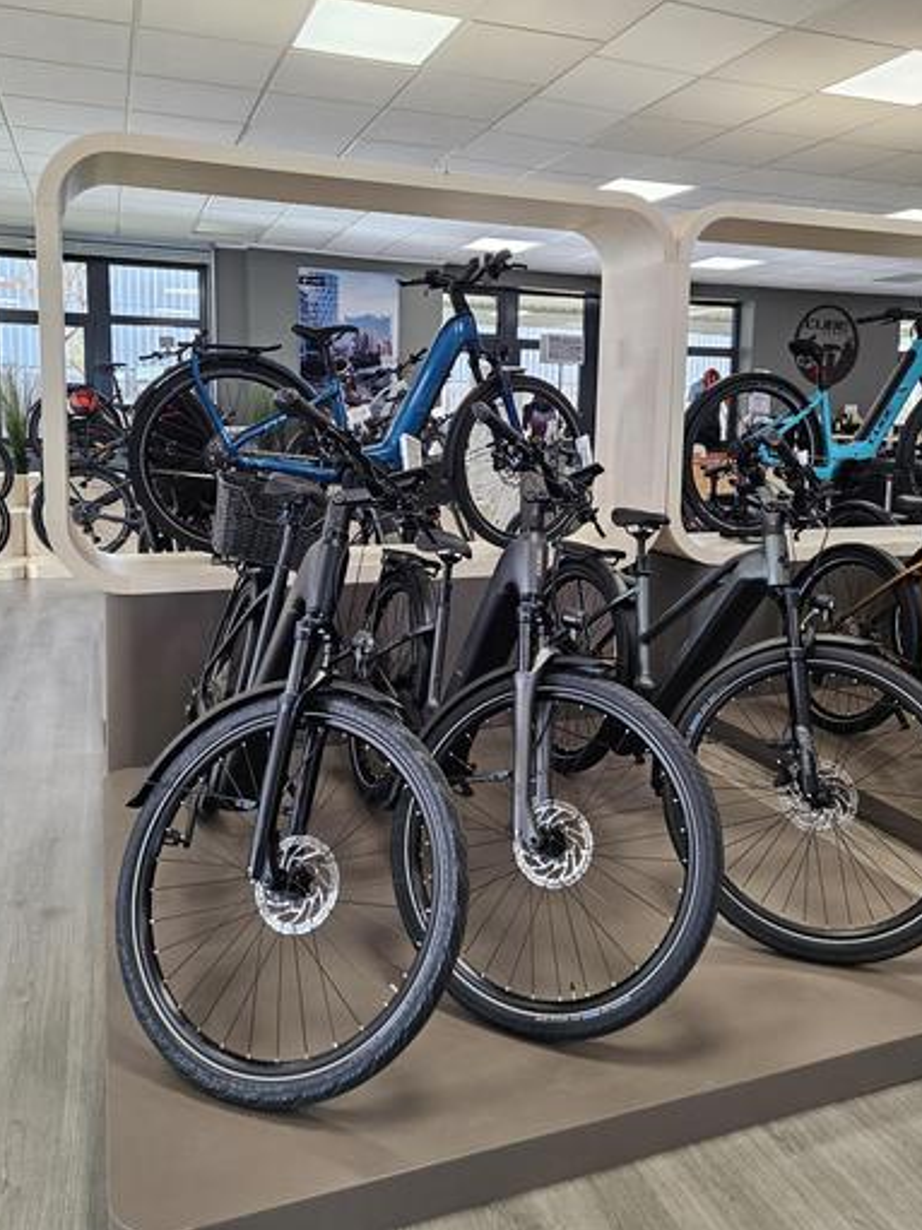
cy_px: 510
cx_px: 472
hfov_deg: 51.3
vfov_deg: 64.9
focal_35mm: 27
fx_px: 959
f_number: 1.7
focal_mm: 6.3
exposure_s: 1/100
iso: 160
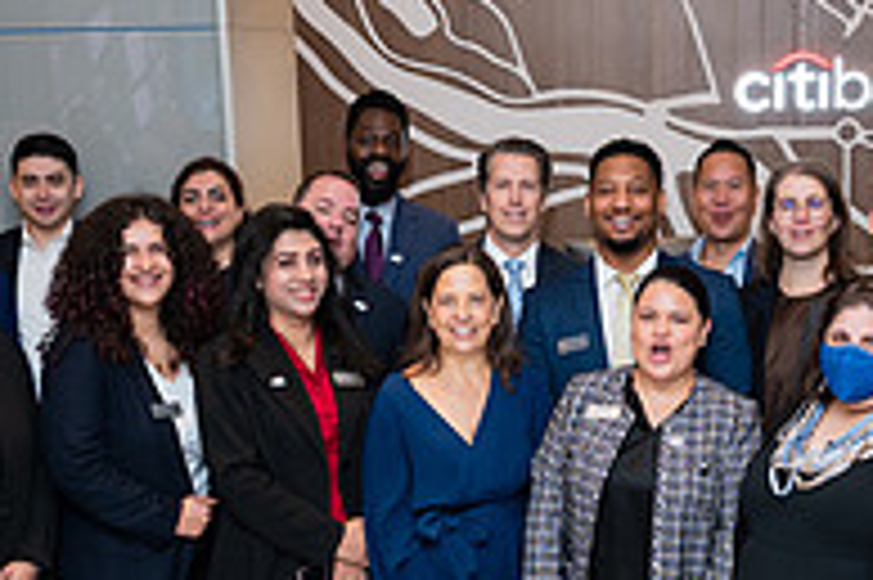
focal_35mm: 73
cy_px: 495
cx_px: 576
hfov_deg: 27.6
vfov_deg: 18.4
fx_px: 1769
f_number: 3.2
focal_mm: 24
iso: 400
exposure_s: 1/160
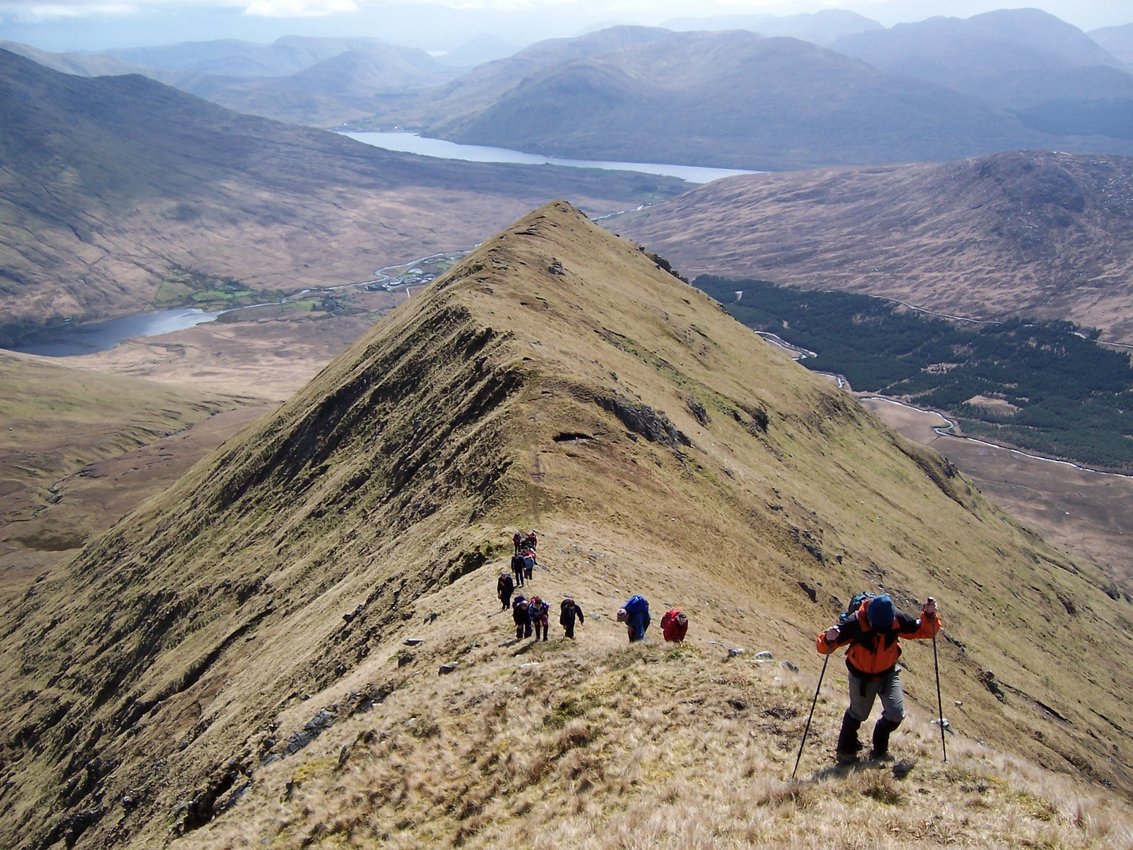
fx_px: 1080
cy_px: 425
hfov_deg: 55.4
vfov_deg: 42.9
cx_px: 566
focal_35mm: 33
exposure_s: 1/606
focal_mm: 5.5
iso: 90
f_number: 4
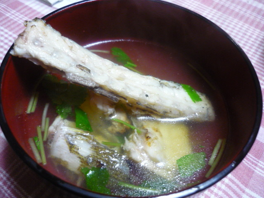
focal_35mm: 33
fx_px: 252
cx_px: 132
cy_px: 99
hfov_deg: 55.4
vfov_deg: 42.9
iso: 400
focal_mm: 5.5
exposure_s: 1/30
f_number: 2.8
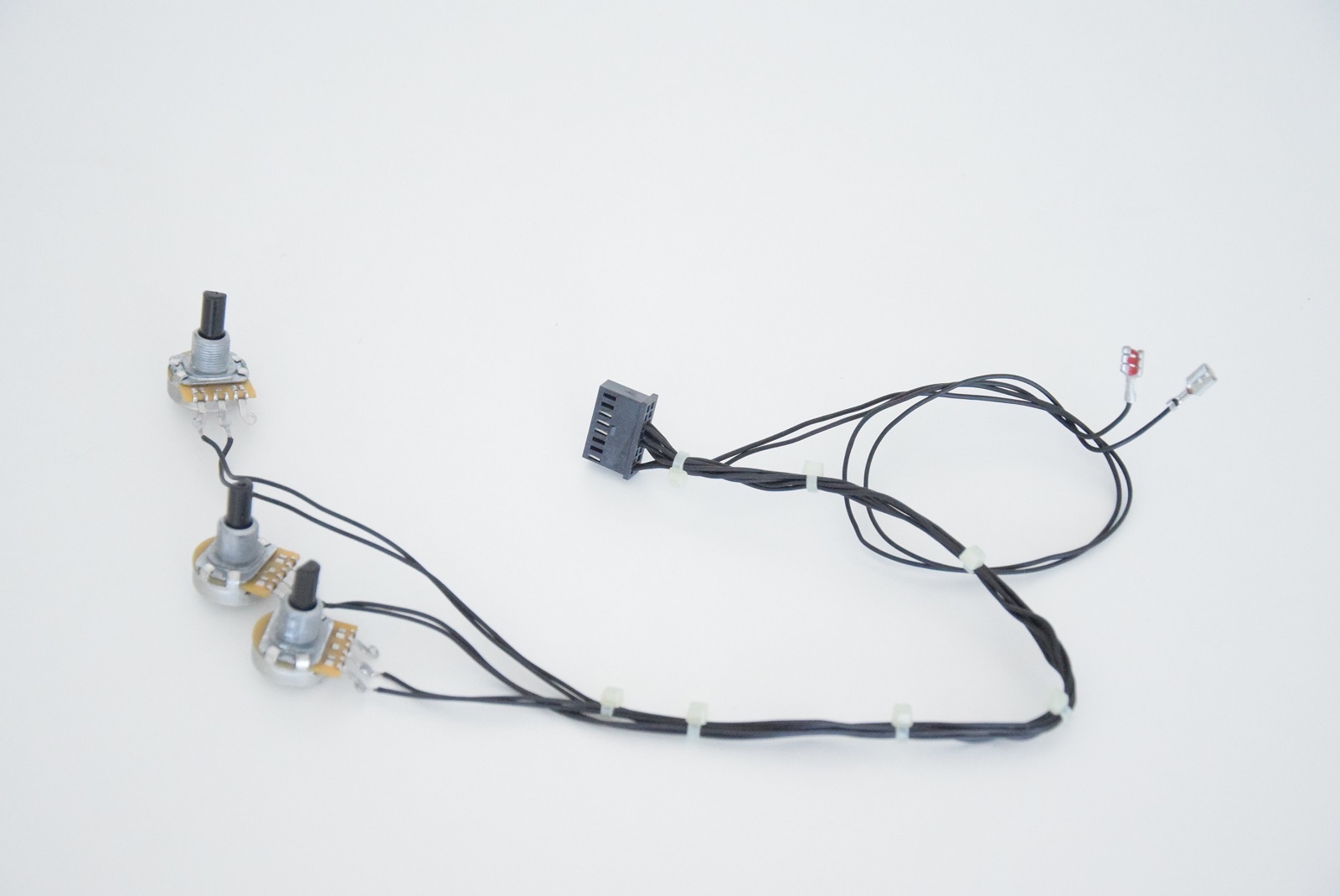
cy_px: 448
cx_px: 670
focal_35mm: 78
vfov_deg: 17.5
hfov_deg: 26.0
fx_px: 2905
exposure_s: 1/320
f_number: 5
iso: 6400
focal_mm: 52
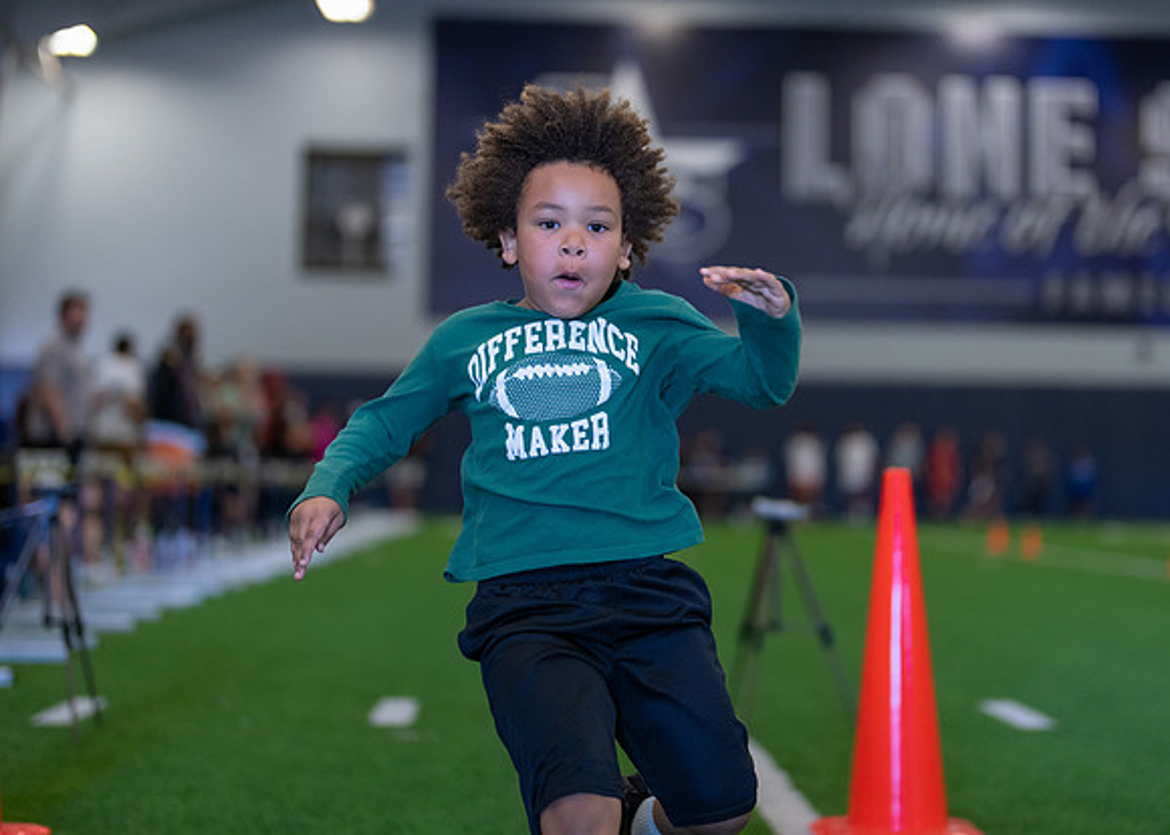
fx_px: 2180
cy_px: 332
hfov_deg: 30.0
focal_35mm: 66
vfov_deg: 21.7
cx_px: 660
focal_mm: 50
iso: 1250
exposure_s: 1/1000
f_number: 1.2
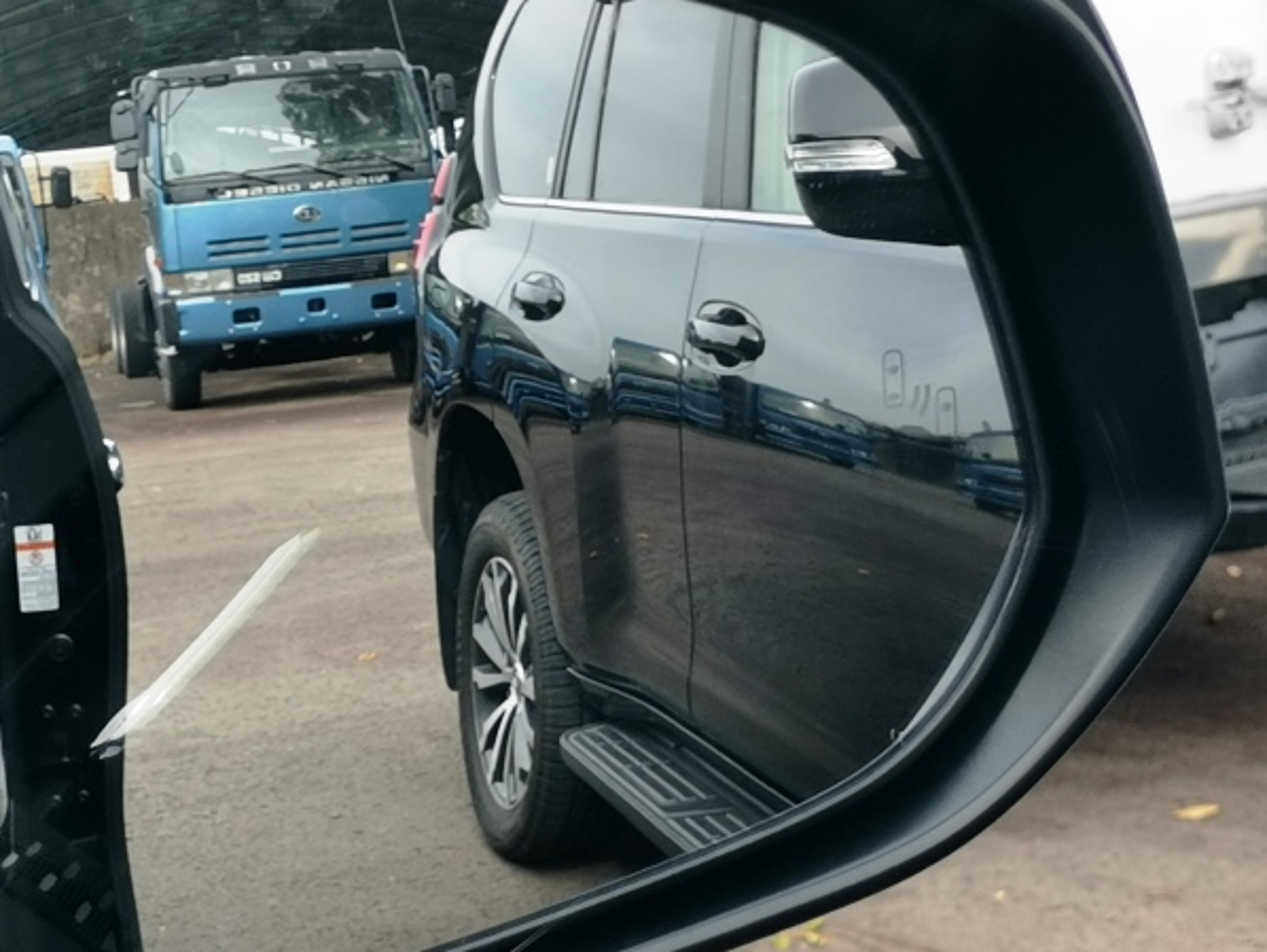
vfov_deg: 16.6
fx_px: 3259
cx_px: 521
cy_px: 511
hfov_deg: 22.0
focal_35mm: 89
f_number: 1.8
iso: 50
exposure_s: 1/257
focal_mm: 4.75
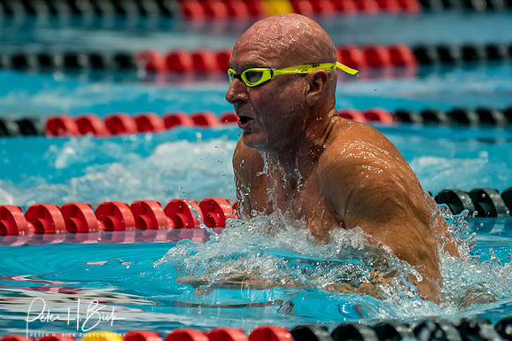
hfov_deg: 3.4
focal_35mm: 604
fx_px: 8587
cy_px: 258
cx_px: 251
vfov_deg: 2.3
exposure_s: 1/800
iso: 1600
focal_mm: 200
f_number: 2.8
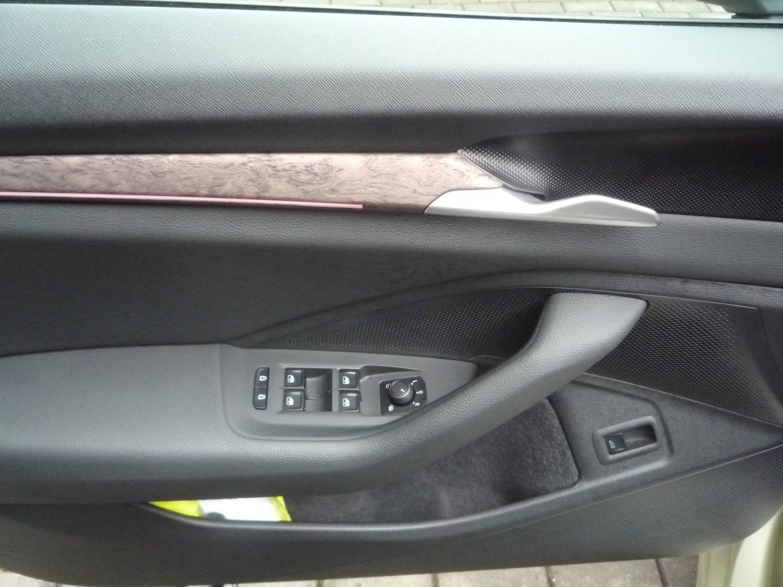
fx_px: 679
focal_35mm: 30
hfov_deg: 60.0
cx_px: 392
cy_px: 294
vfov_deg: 46.8
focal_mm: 5.2
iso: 800
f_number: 3.3
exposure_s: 1/30
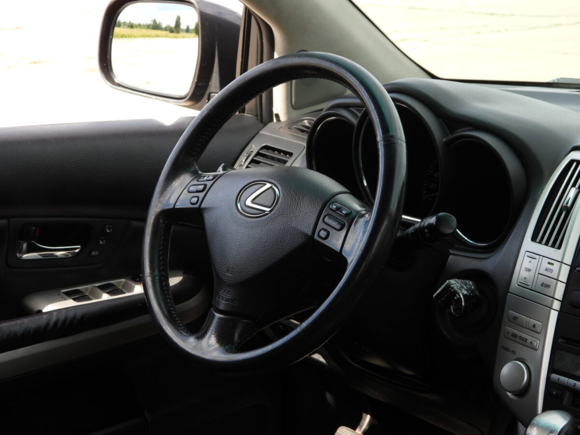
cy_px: 218
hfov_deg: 26.0
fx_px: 1257
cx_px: 290
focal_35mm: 75
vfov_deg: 19.6
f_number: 3.5
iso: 100
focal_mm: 13.5
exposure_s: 1/250
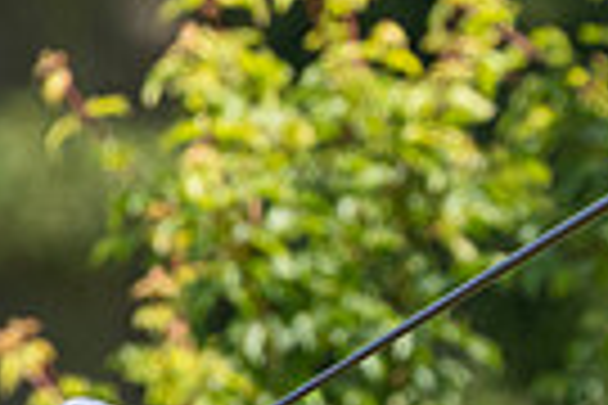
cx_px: 1297
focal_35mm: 2445
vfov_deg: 0.6
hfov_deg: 0.8
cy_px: 232
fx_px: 41290
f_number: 5.6
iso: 640
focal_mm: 380
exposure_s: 1/1250
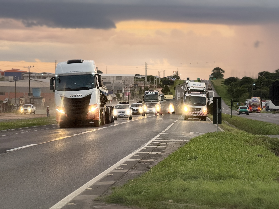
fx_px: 967
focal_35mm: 120
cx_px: 140
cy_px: 104
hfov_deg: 16.4
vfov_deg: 12.3
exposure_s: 1/60
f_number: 2.8
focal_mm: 15.66
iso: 250
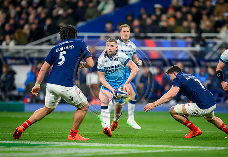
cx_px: 139
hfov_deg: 4.2
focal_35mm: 487
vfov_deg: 2.9
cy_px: 91
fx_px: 3115
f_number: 2.8
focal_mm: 400
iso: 3200
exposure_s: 1/2500
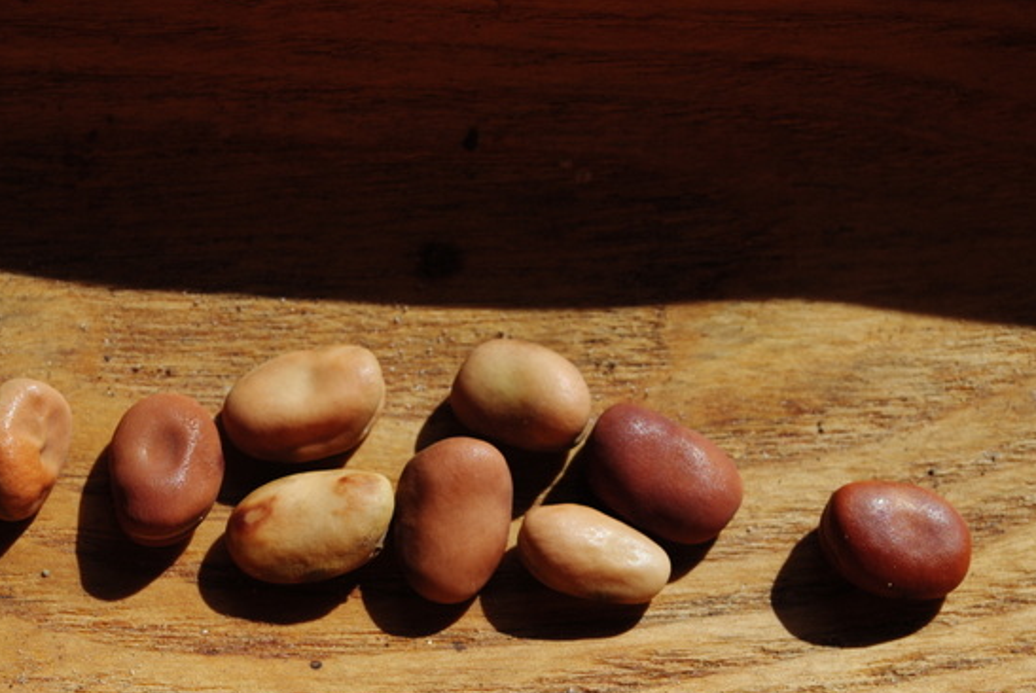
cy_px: 436
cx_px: 464
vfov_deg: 13.0
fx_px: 3043
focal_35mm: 106
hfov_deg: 19.3
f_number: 10
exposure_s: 1/250
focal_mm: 55
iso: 125
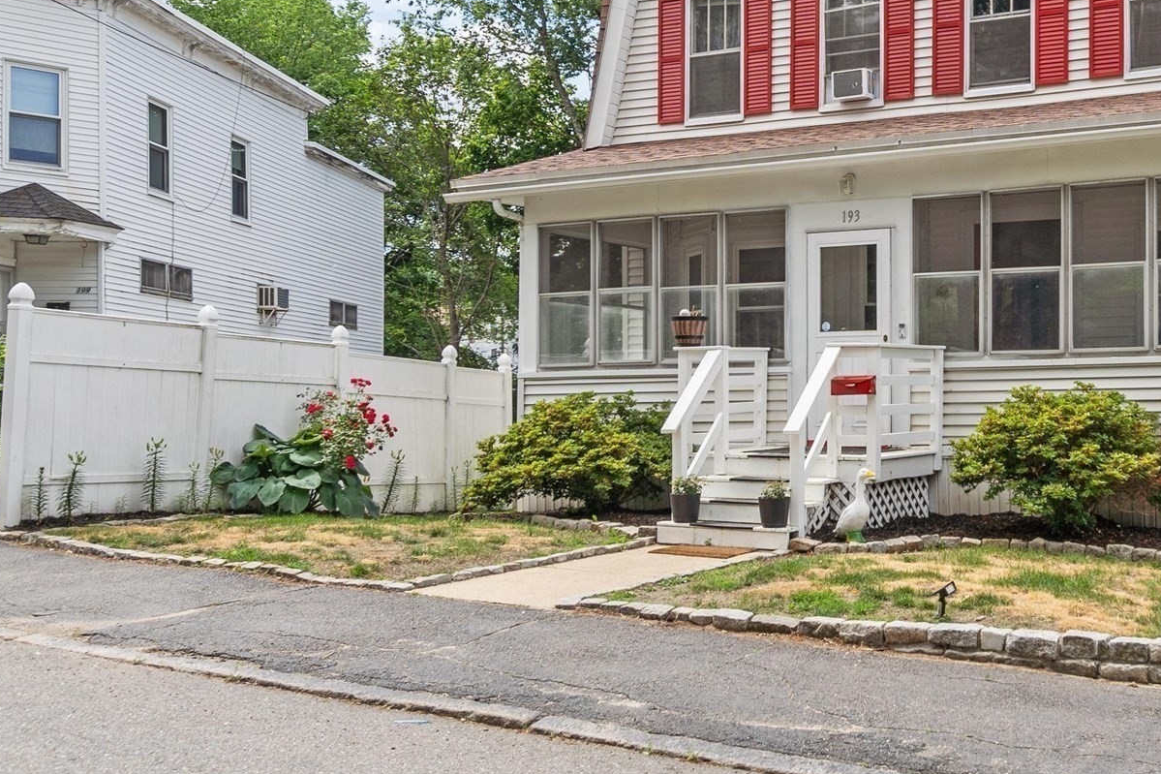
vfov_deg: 31.7
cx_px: 954
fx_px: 1322
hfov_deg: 44.7
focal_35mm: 41
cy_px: 143
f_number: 7.1
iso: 100
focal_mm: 16
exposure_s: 1/200
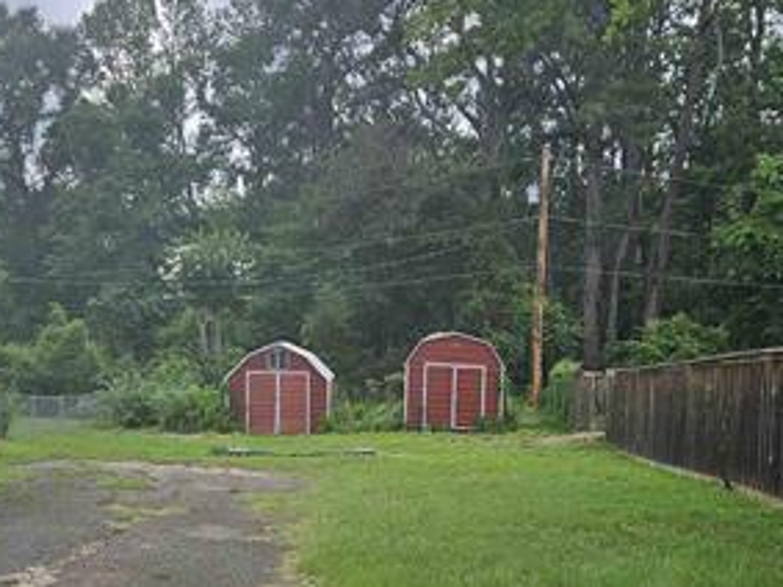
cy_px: 390
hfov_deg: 36.8
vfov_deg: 27.8
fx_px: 1176
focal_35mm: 52
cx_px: 451
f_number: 1.8
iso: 25
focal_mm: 5.4
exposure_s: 1/661
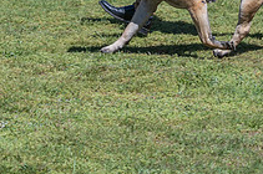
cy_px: -102
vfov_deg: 4.3
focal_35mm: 314
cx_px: 159
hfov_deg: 6.6
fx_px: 2290
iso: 125
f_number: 6.3
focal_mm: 90
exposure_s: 1/640
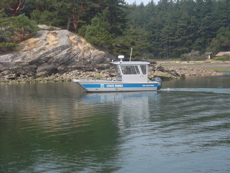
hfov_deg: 30.7
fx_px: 419
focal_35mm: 63
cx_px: 115
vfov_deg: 23.3
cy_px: 86
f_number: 5.6
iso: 120
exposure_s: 1/300
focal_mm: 11.2
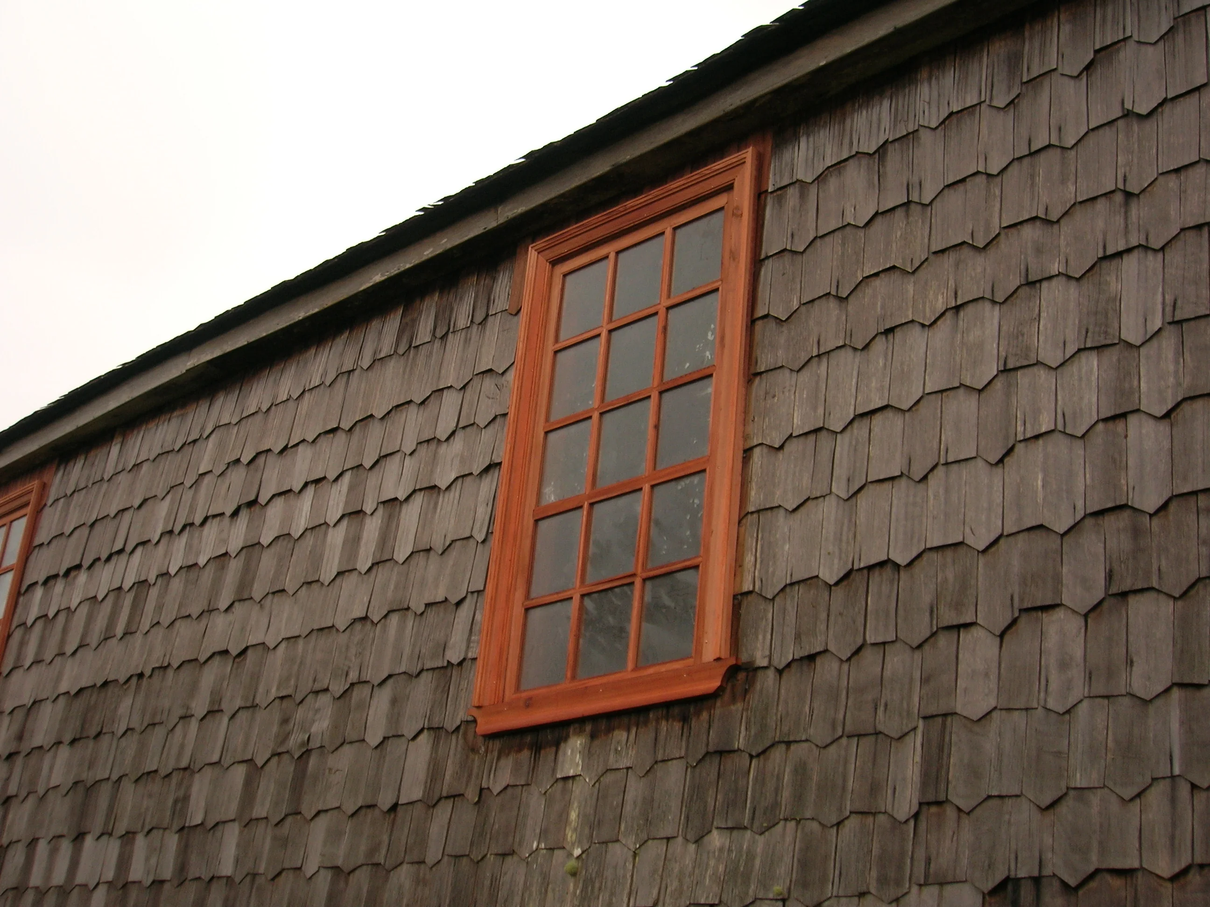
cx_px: 605
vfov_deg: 34.3
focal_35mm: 42
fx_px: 1468
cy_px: 454
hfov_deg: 44.8
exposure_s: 1/50.8
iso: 50
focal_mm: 7
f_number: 3.1
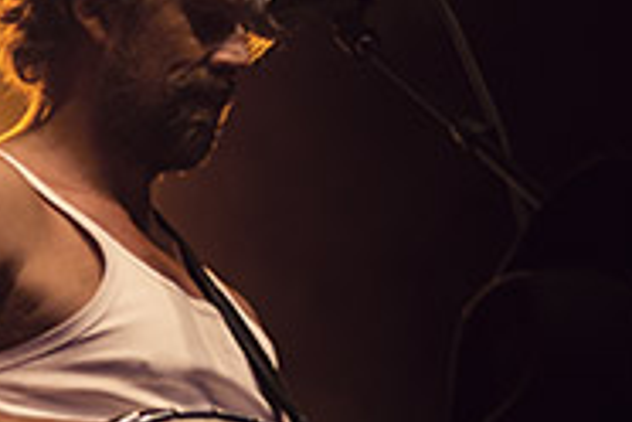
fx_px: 3406
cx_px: -272
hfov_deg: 10.3
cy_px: 407
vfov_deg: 7.1
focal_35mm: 194
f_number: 1.8
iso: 250
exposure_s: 1/2500
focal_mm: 50
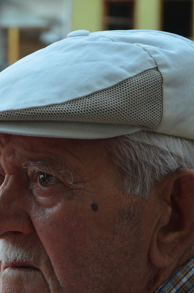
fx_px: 1267
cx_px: 14
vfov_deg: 13.1
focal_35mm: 156
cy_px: 274
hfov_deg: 8.7
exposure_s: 1/40
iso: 800
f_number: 5.6
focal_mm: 55
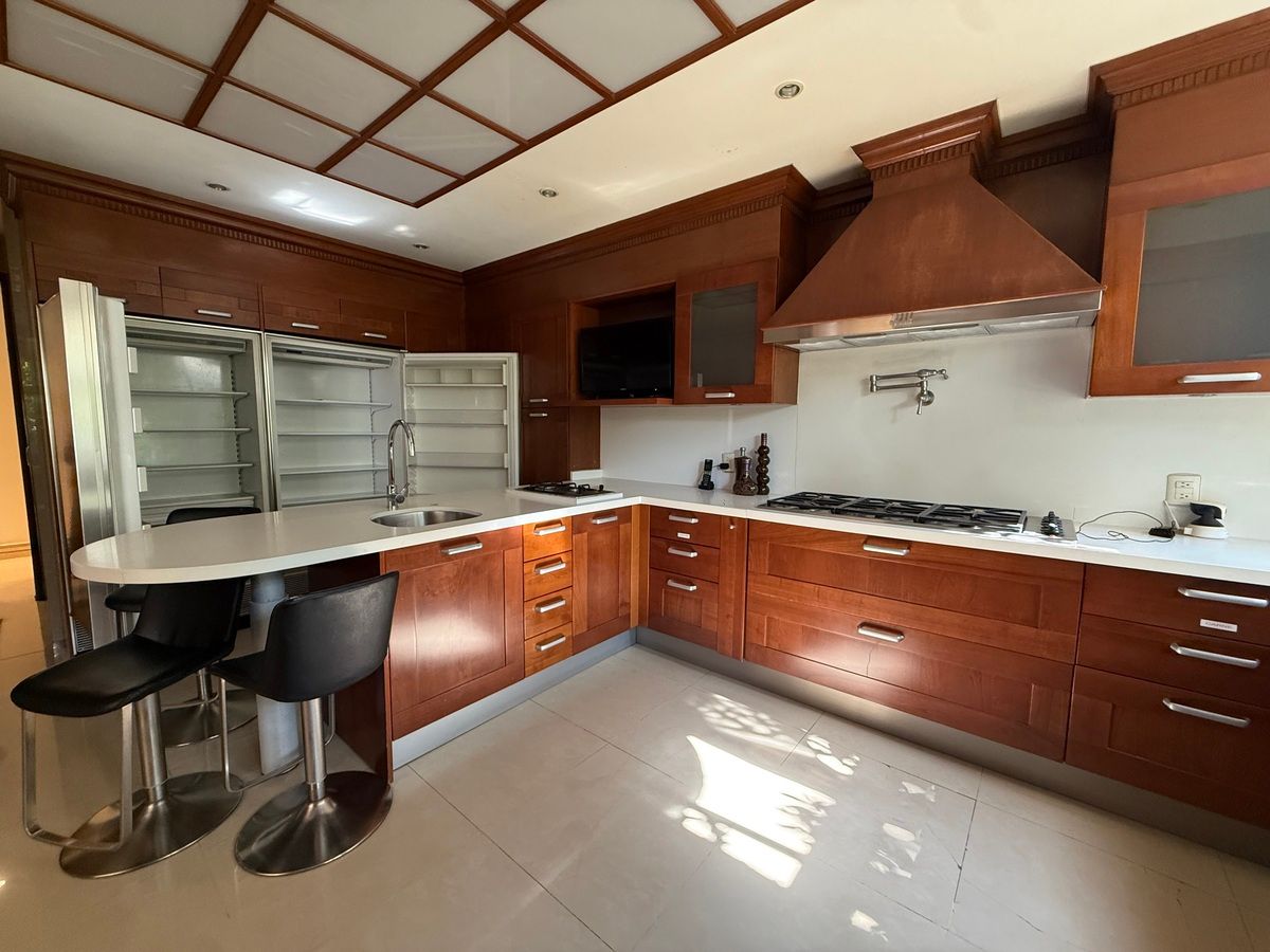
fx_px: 514
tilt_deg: -5.7
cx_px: 635
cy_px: 476
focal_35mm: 14
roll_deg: -0.3
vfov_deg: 85.7
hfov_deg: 102.1
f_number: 2.2
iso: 320
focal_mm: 2.22
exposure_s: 1/77
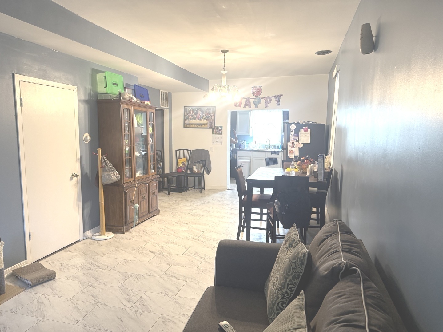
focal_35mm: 24
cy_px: 166
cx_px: 222
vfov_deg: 56.8
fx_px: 307
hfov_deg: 71.6
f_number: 1.78
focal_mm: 6.76
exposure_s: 1/120
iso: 200
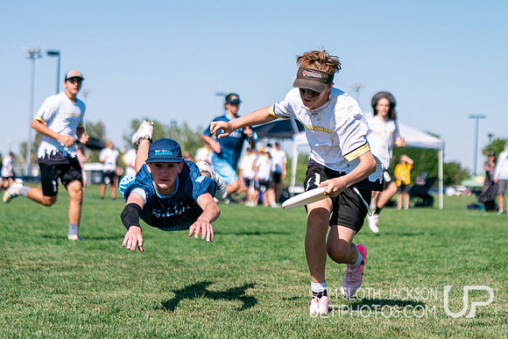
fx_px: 1804
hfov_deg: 15.9
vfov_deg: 10.7
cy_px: 209
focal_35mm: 128
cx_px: 386
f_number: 2.8
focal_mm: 70
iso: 400
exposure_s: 1/12800
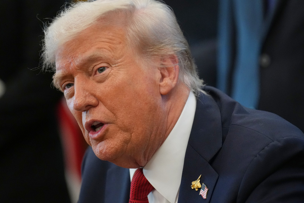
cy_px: 102
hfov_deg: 6.9
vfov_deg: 4.6
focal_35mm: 300
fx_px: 2534
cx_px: 152
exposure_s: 1/400
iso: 5000
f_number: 2.8
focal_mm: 200
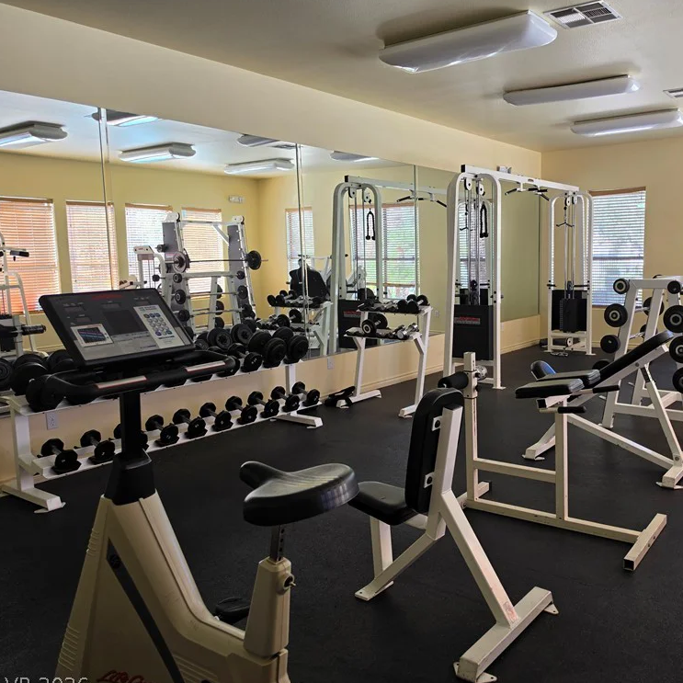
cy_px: 347
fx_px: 625
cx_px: 460
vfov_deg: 57.3
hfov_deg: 56.0
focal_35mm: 28
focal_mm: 6.5
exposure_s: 1/180
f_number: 1.4
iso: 50
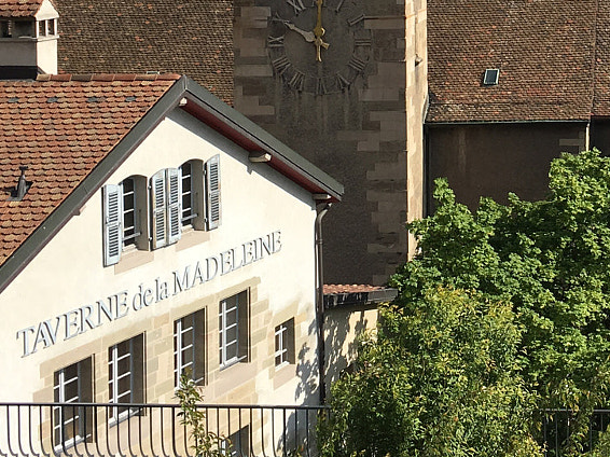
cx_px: 578
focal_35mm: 82
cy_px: -43
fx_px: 1444
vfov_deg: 17.4
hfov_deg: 23.1
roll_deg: -0.3
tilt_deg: -1.2
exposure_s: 1/1425
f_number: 2.2
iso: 25
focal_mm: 4.15
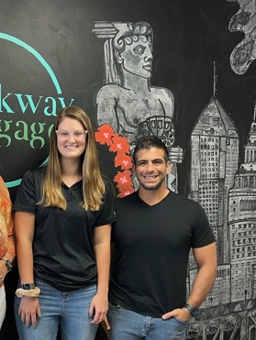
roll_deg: -0.5
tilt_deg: -6.9
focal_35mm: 49
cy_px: 241
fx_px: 482
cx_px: 65
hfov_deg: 29.3
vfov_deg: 38.2
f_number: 1.5
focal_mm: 5.7
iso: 100
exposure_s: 1/60
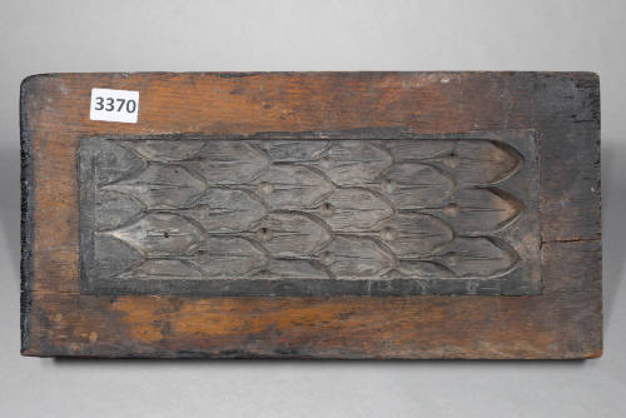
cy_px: 209
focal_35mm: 60
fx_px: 1044
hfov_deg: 33.4
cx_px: 313
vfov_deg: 22.7
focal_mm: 60
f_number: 11
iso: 100
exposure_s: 1/4
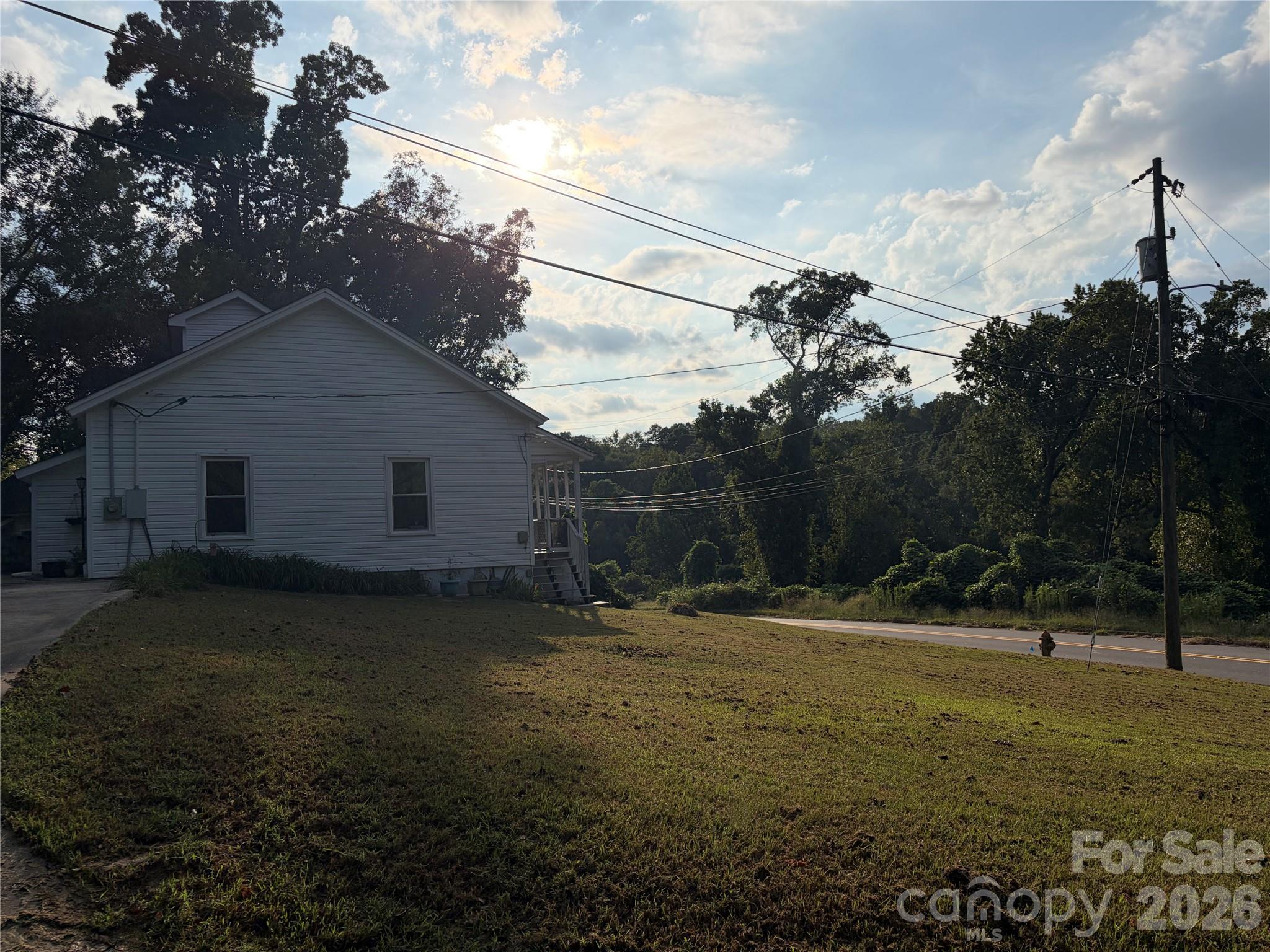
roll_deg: +2.6
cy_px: 476
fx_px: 954
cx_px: 635
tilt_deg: +2.8
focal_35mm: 26
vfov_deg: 53.1
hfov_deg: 67.3
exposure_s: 1/11905
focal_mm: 5.96
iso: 50
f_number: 1.6
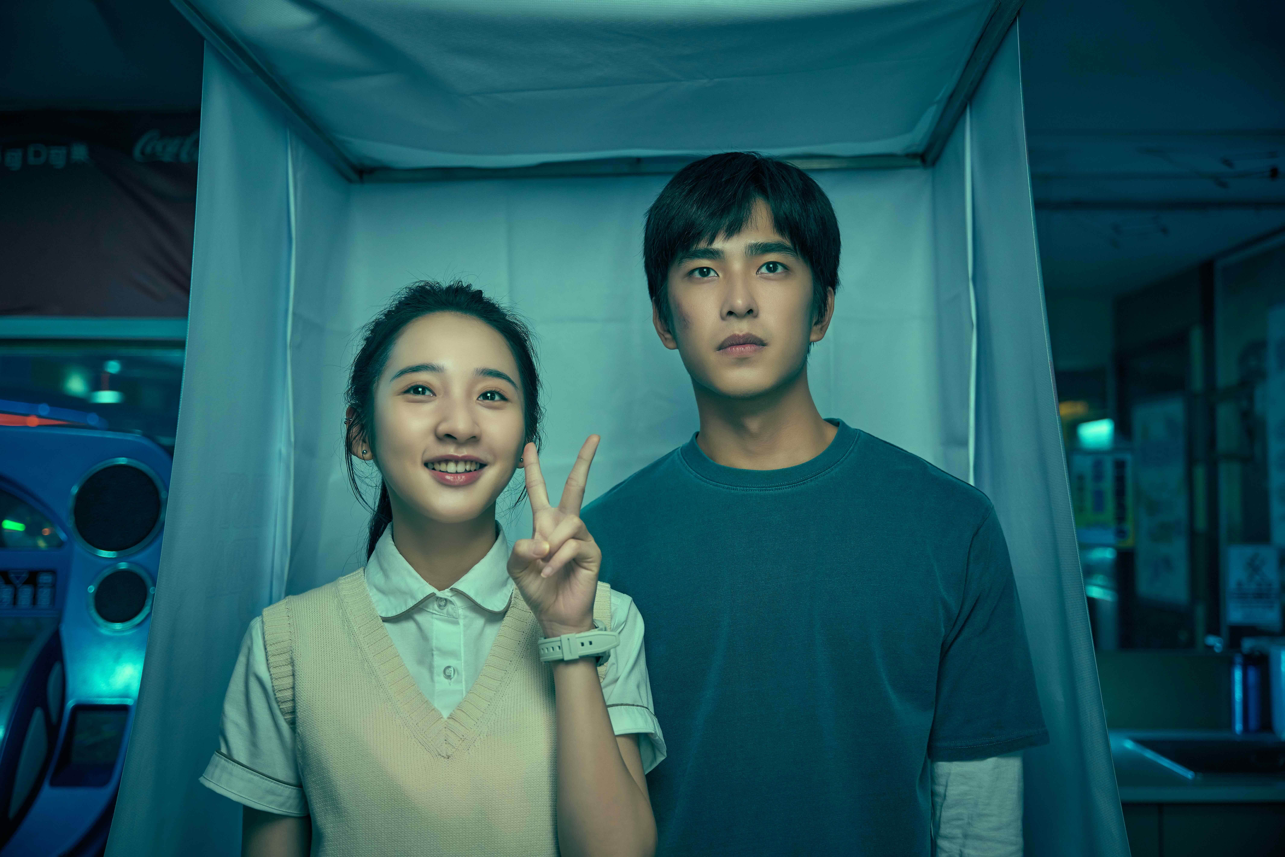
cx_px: 642
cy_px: 428
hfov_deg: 48.8
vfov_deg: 33.6
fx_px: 1417
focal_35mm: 40
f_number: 2.8
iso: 800
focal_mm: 39.7
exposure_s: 1/250
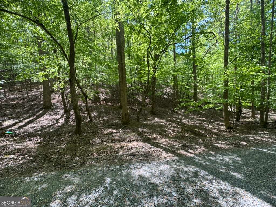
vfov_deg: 85.7
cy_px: 104
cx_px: 138
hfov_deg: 102.1
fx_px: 112
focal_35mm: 14
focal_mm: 2.22
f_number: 2.2
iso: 40
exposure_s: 1/99
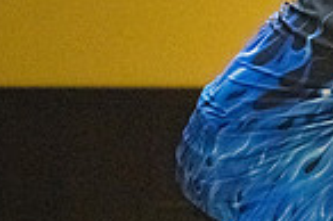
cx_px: 445
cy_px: 92
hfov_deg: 7.3
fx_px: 2569
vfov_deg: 4.9
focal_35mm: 278
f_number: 4.5
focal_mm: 70
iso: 10000
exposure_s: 1/1000
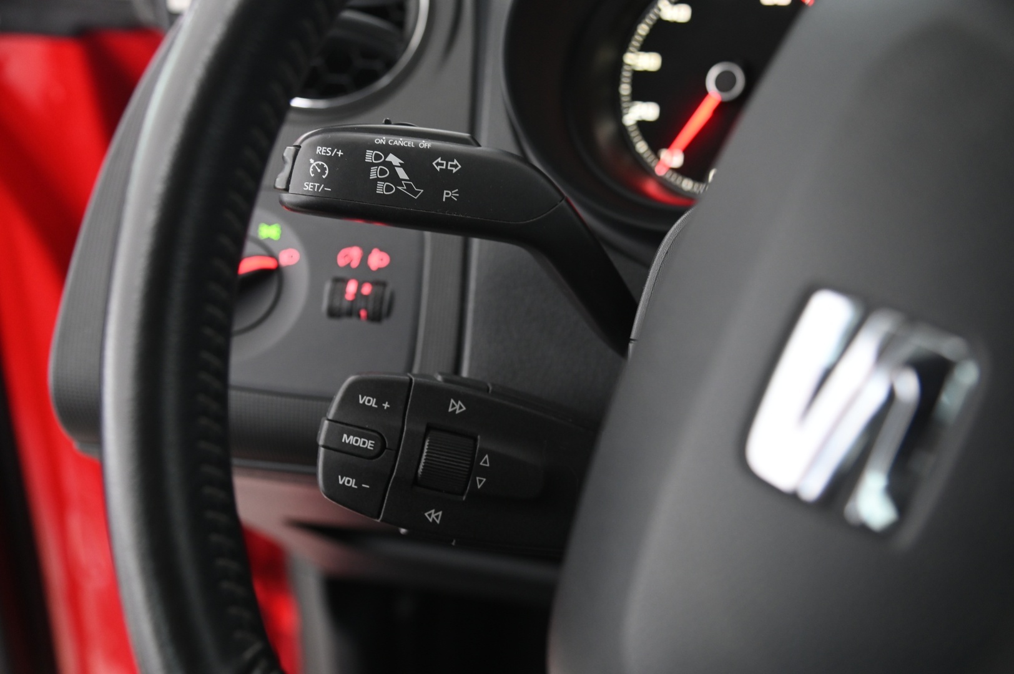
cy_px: 337
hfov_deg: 42.8
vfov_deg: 29.2
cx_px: 507
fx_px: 1295
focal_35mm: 46
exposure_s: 1/10
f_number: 4
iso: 2000
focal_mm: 46
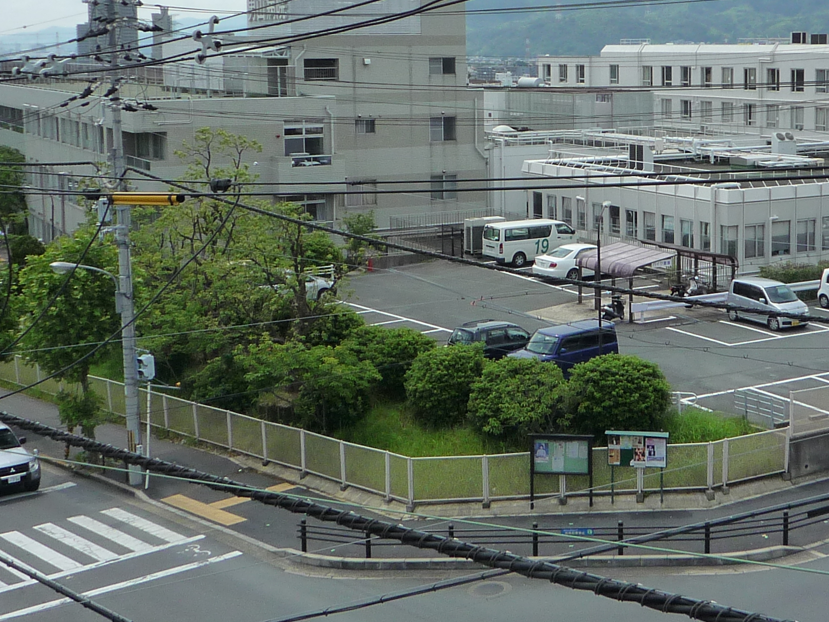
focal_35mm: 56
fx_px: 1341
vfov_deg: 25.9
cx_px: 578
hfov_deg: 33.9
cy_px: 186
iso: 160
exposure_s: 1/800
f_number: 4.5
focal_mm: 4.5
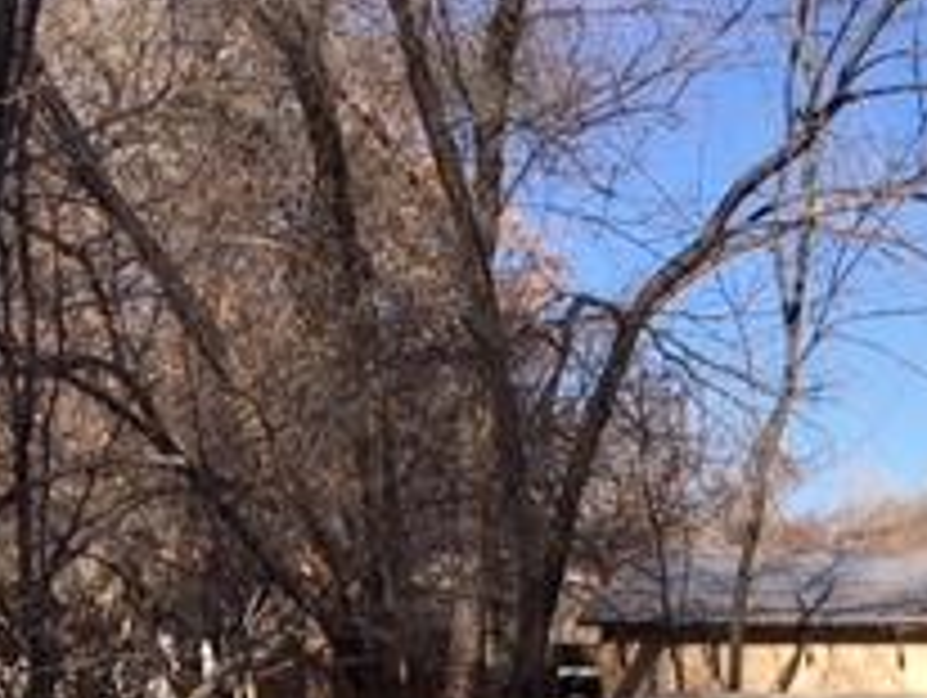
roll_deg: +0.7
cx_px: 976
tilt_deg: -8.5
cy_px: 973
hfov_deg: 20.9
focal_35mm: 90
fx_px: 2413
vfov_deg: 15.5
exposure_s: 1/1425
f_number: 2.2
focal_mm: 4.15
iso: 25
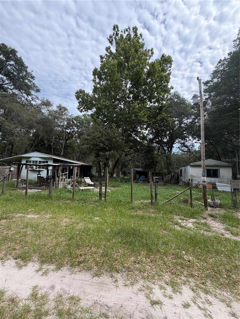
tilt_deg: +5.0
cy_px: 160
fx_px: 129
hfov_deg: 85.7
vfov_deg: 102.1
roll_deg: -2.6
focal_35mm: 14
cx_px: 120
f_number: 2.2
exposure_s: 1/770
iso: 32
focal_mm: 2.22
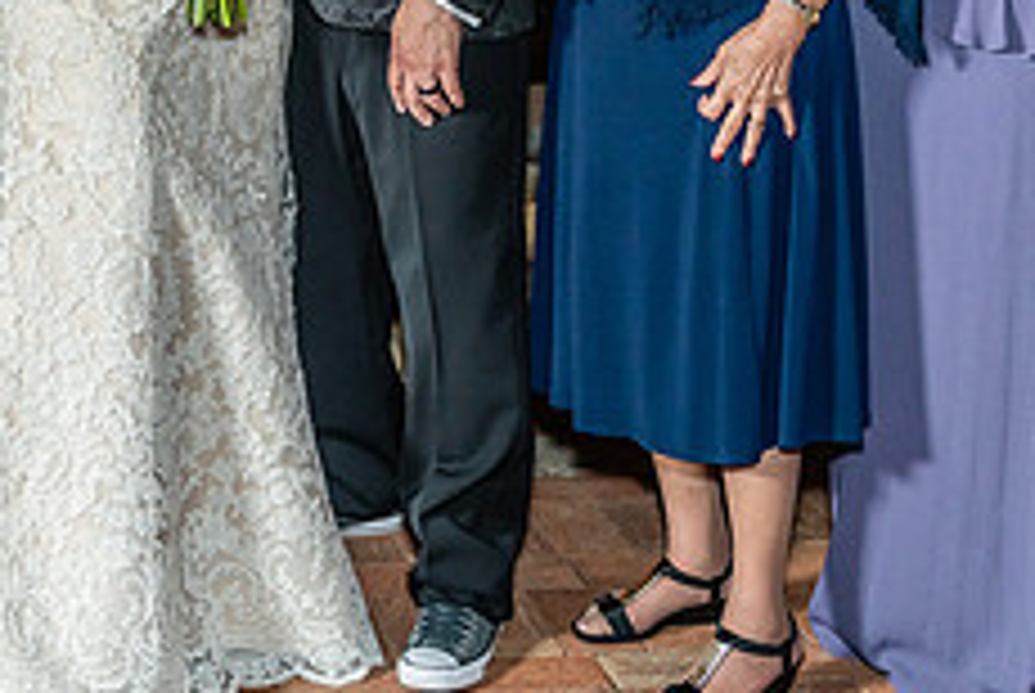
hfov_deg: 20.6
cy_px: -20
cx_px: 27
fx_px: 2763
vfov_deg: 14.1
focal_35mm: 96
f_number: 2.8
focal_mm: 35
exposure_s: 1/160
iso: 1000
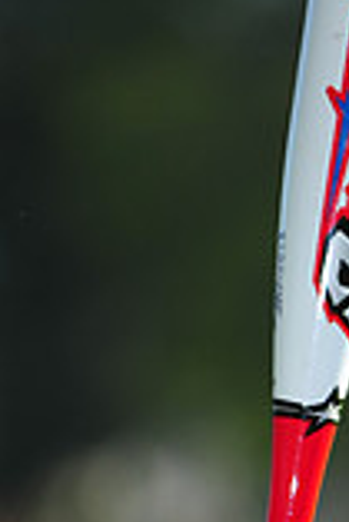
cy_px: 928
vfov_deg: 2.8
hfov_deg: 1.9
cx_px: 555
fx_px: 10693
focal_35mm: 737
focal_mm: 200
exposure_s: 1/1250
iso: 200
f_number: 4
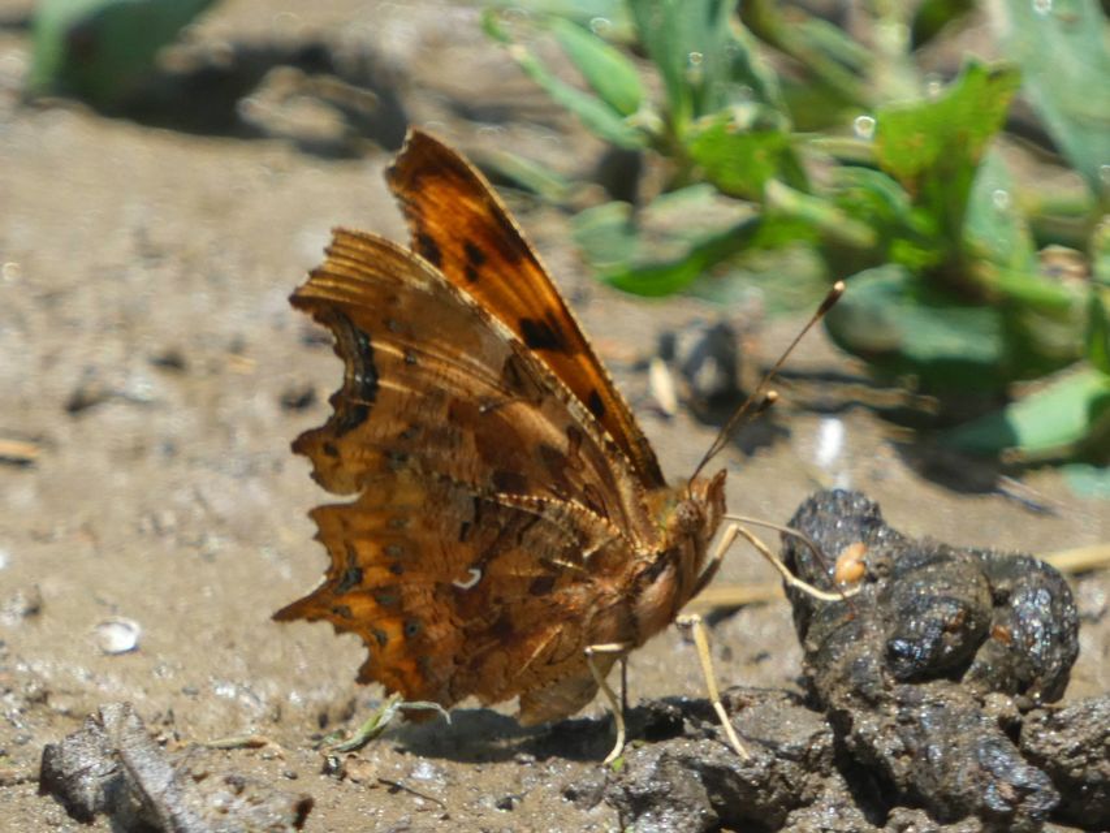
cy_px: 416
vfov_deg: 1.4
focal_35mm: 1086
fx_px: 34829
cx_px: 555
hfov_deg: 1.8
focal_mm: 194.6
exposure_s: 1/125
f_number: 5.7
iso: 100
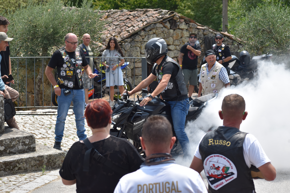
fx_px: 991
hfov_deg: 16.7
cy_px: 96
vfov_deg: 11.1
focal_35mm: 123
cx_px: 145
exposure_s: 1/1600
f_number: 6.3
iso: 400
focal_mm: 82
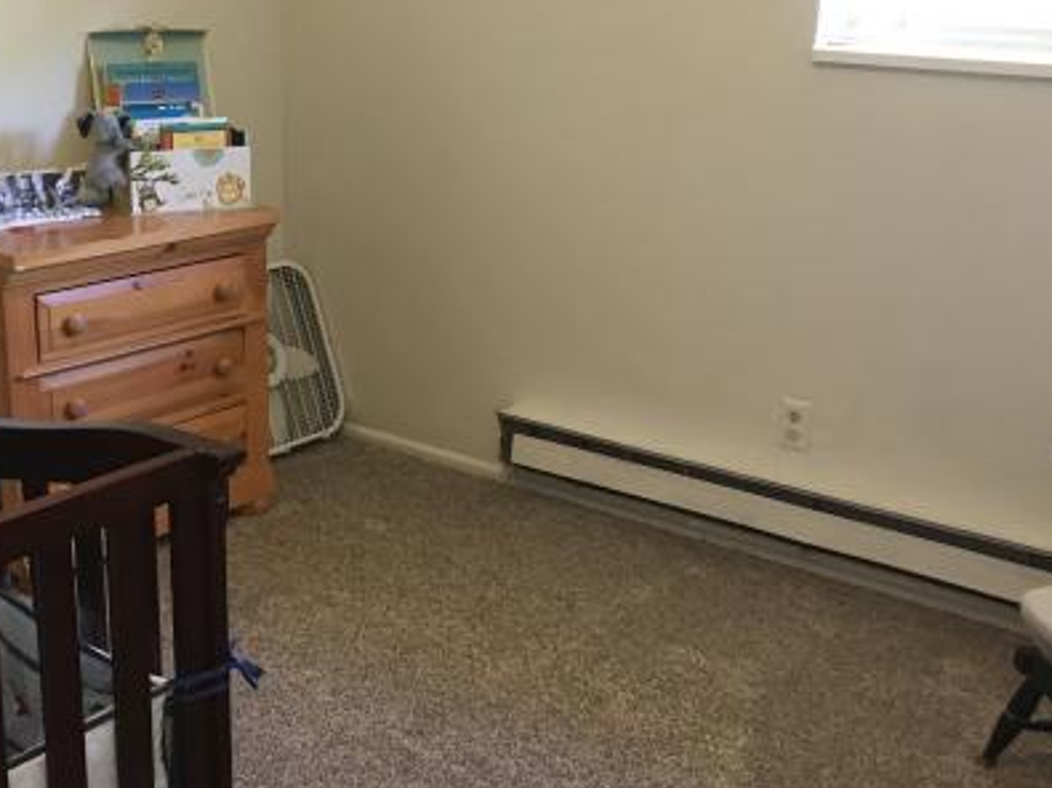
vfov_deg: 30.9
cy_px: 415
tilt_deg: -18.6
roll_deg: -0.1
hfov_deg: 39.9
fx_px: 1428
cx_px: 344
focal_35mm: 47
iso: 200
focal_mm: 4.15
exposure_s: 1/30
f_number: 2.2
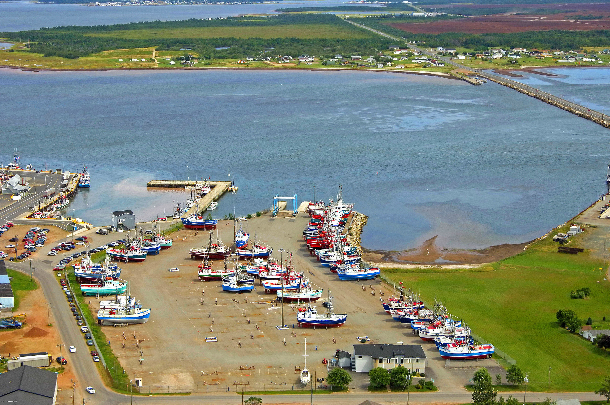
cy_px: 202
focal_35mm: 68
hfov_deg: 29.9
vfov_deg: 20.1
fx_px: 1142
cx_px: 305
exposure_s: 1/1000
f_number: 8.5
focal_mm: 45
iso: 400
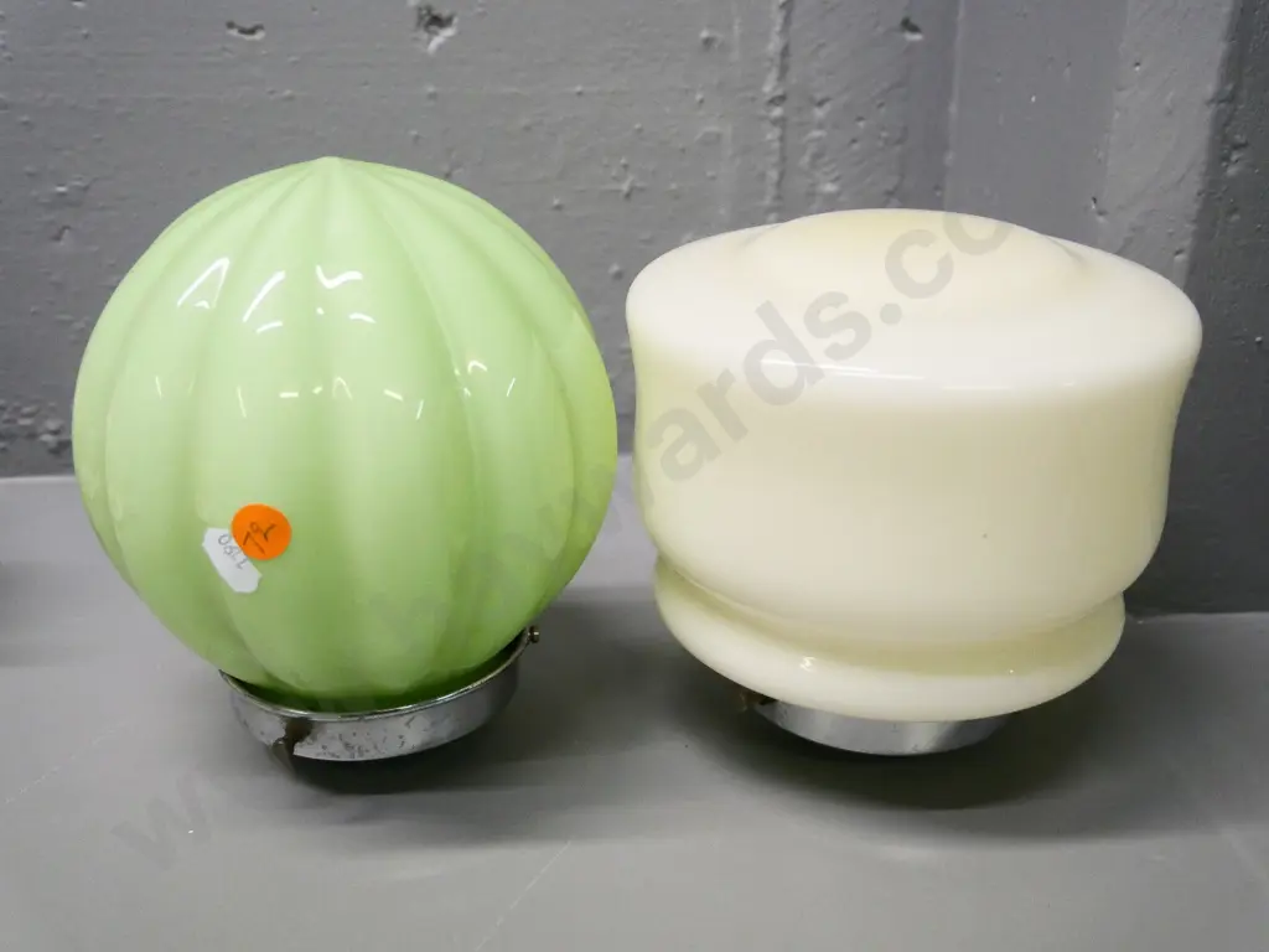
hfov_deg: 51.4
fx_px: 1320
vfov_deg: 39.7
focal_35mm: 36
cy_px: 476
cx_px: 634
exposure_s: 1/250
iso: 3200
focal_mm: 18
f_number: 3.9
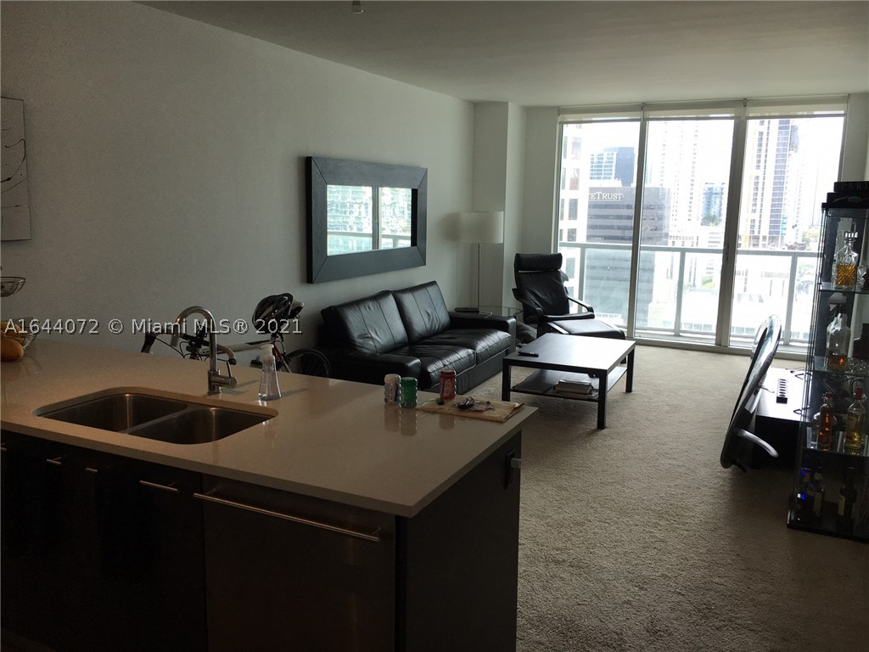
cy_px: 326
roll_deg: -0.2
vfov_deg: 48.2
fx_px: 728
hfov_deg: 61.7
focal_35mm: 29
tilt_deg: -8.8
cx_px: 434
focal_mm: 4.15
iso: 32
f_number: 2.2
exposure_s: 1/120
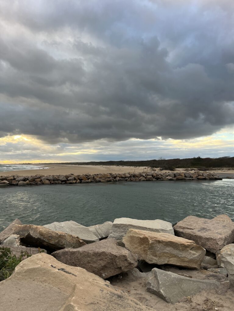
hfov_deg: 53.1
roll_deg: +1.3
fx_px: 234
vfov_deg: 67.3
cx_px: 117
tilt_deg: +1.4
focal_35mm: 26
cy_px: 156
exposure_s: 1/324
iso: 50
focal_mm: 5.1
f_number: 1.6
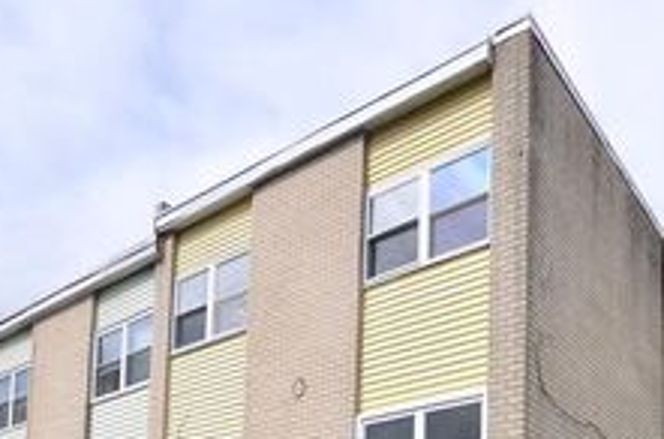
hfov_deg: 54.8
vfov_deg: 34.1
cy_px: 469
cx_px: 442
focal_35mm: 34
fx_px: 625
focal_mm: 10
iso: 400
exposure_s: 1/500
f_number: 11
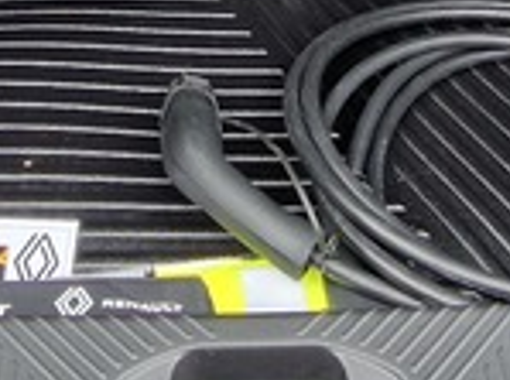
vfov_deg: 18.7
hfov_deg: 27.8
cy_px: -171
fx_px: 1029
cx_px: 233
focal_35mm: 70
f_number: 2.2
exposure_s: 1/50
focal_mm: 2.2
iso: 80
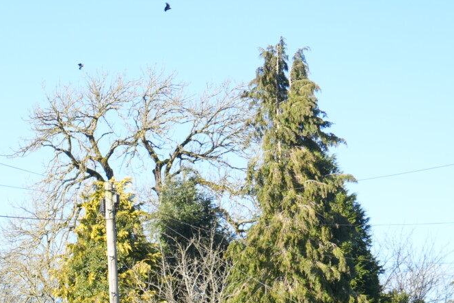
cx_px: -222
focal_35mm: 108
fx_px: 1362
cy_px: 506
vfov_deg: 11.9
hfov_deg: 17.1
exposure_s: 1/125
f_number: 5.6
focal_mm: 28
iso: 100
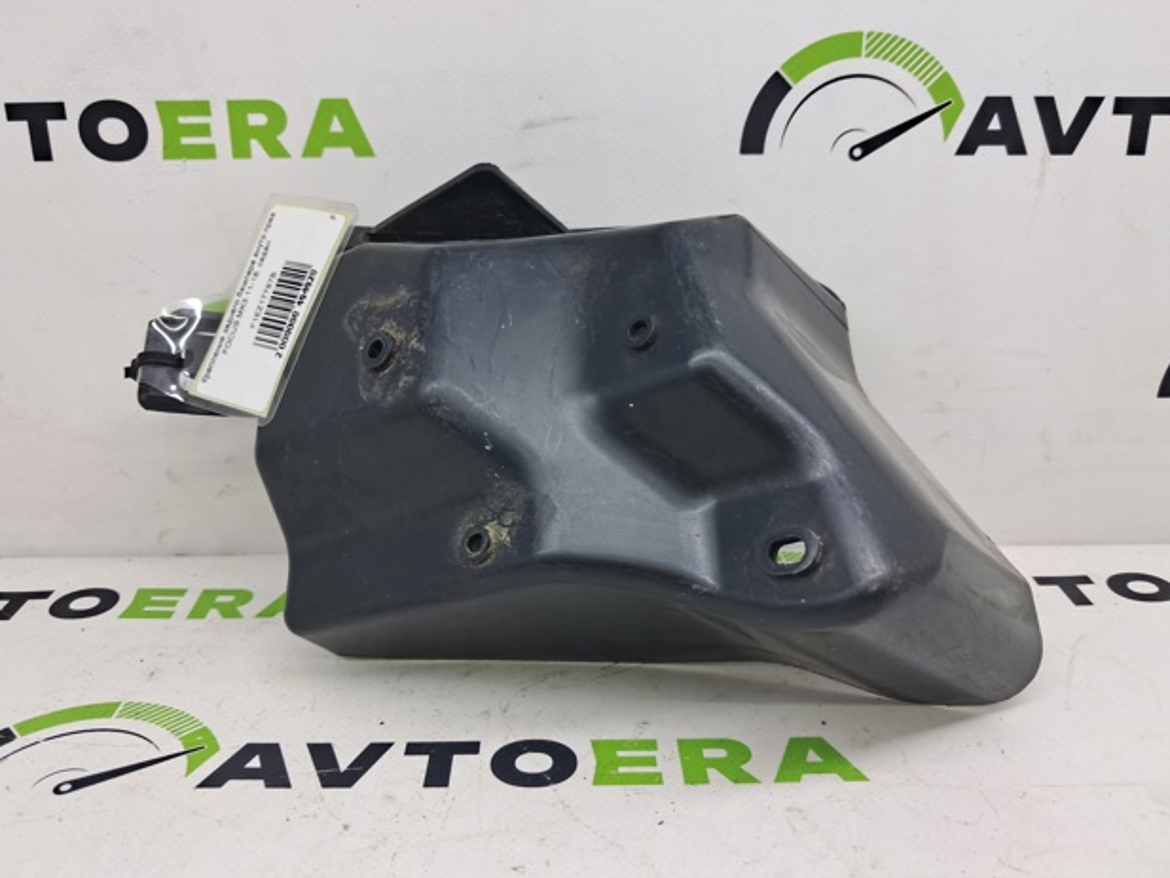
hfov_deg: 63.4
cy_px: 447
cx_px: 567
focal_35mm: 28
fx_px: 947
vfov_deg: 49.8
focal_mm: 4
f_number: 1.8
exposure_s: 1/50
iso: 50
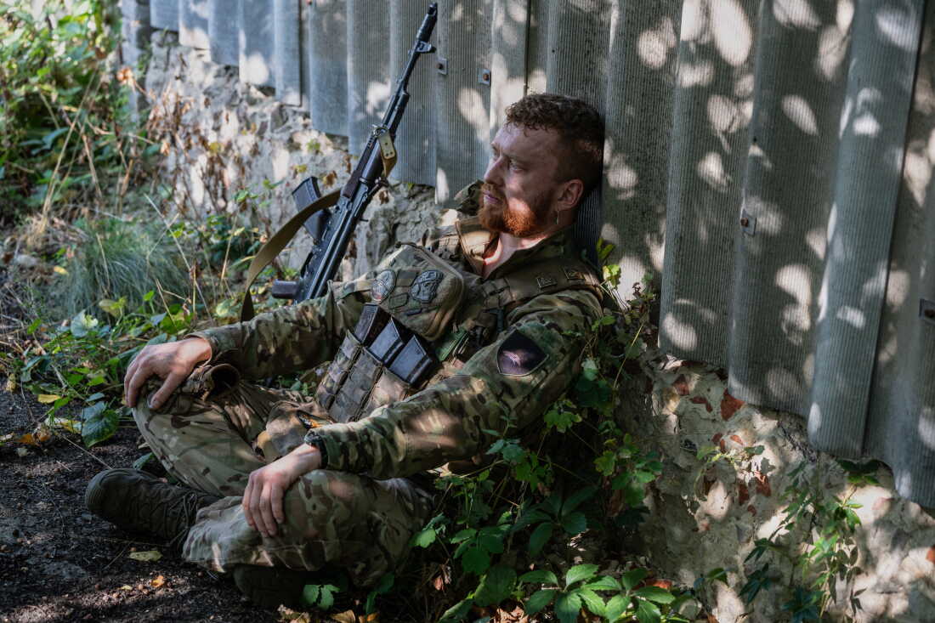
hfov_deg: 28.8
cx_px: 468
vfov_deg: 19.5
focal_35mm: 70
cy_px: 312
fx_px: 1818
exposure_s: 1/500
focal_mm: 70
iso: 400
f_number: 4
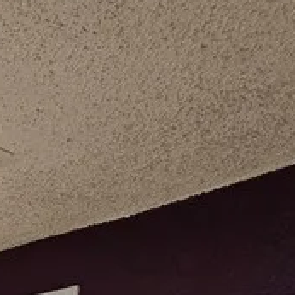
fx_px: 656
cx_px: -242
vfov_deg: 17.4
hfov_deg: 19.1
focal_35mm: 68
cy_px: 604
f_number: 2.2
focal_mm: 2.2
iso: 50
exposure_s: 1/163
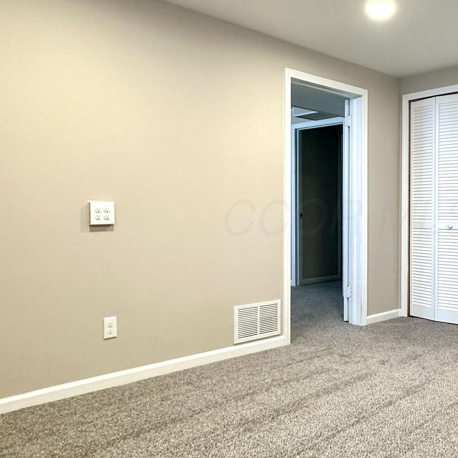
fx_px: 509
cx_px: 349
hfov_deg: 46.5
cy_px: 217
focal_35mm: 34
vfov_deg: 48.4
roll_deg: -0.8
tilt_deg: -0.9
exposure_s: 1/120
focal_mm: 2.22
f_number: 2.2
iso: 250
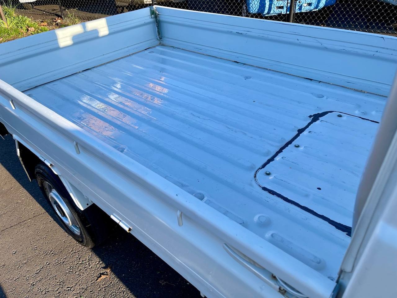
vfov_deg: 54.9
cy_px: 149
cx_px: 198
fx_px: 287
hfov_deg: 69.4
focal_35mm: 25
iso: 32
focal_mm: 5.1
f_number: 1.6
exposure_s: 1/901
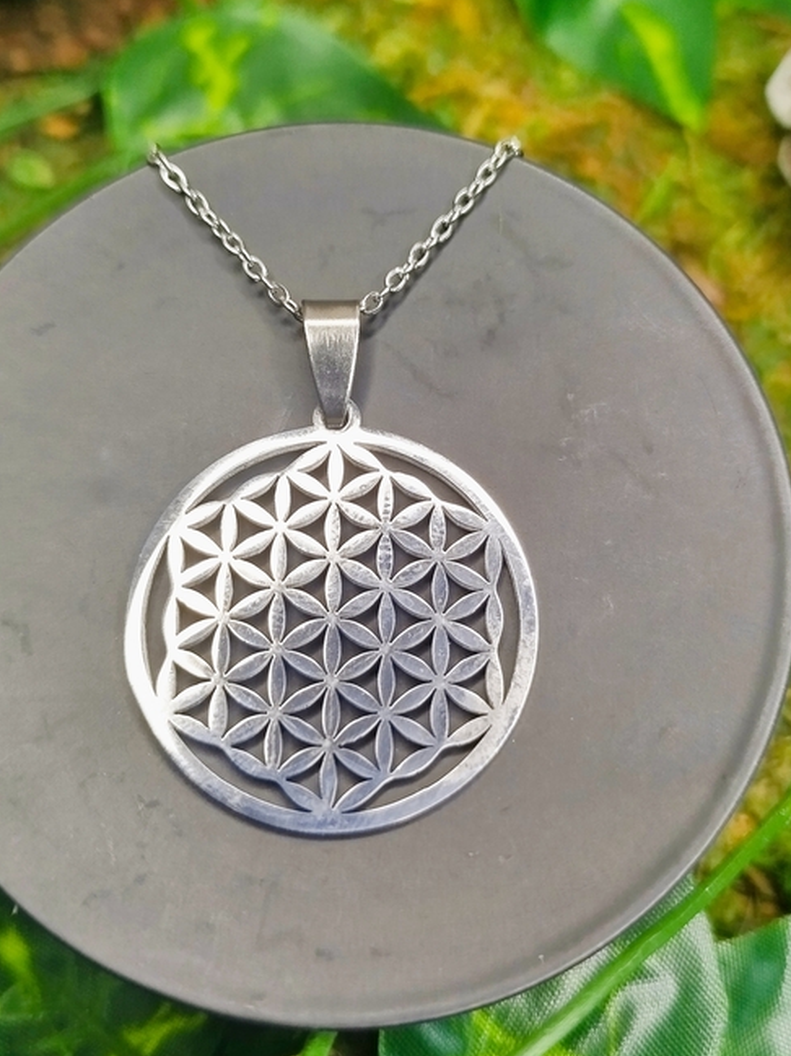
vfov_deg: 50.1
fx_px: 1128
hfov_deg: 38.6
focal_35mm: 37
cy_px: 490
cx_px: 400
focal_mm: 5.31
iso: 200
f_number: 1.7
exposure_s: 1/33
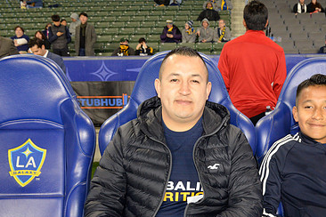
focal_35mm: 46
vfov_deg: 29.0
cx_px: 237
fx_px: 417
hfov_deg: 41.7
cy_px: 152
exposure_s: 1/80
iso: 3200
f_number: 10
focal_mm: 29
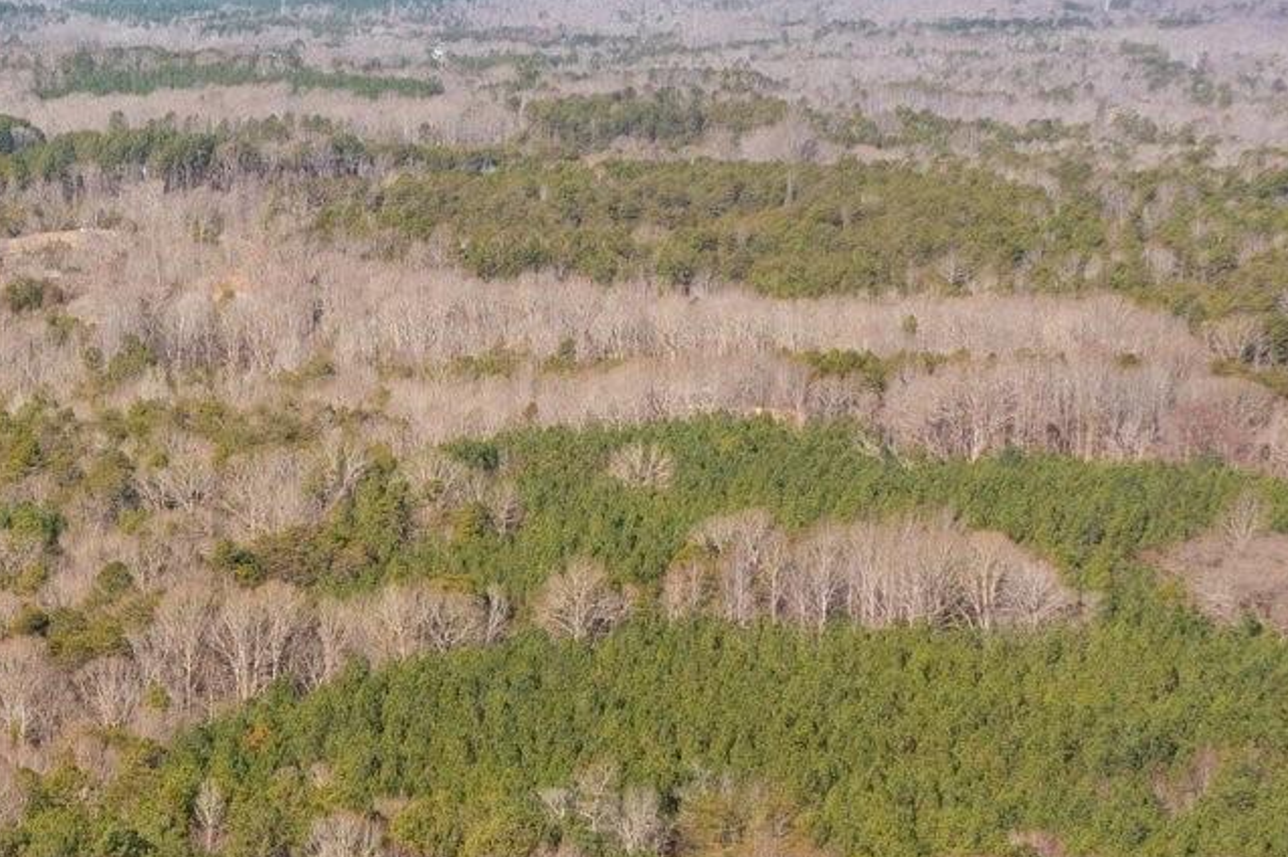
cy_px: 659
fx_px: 3218
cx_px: 42
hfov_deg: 21.9
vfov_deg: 15.1
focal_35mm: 90
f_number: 5.6
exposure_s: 1/400
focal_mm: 10.26
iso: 100
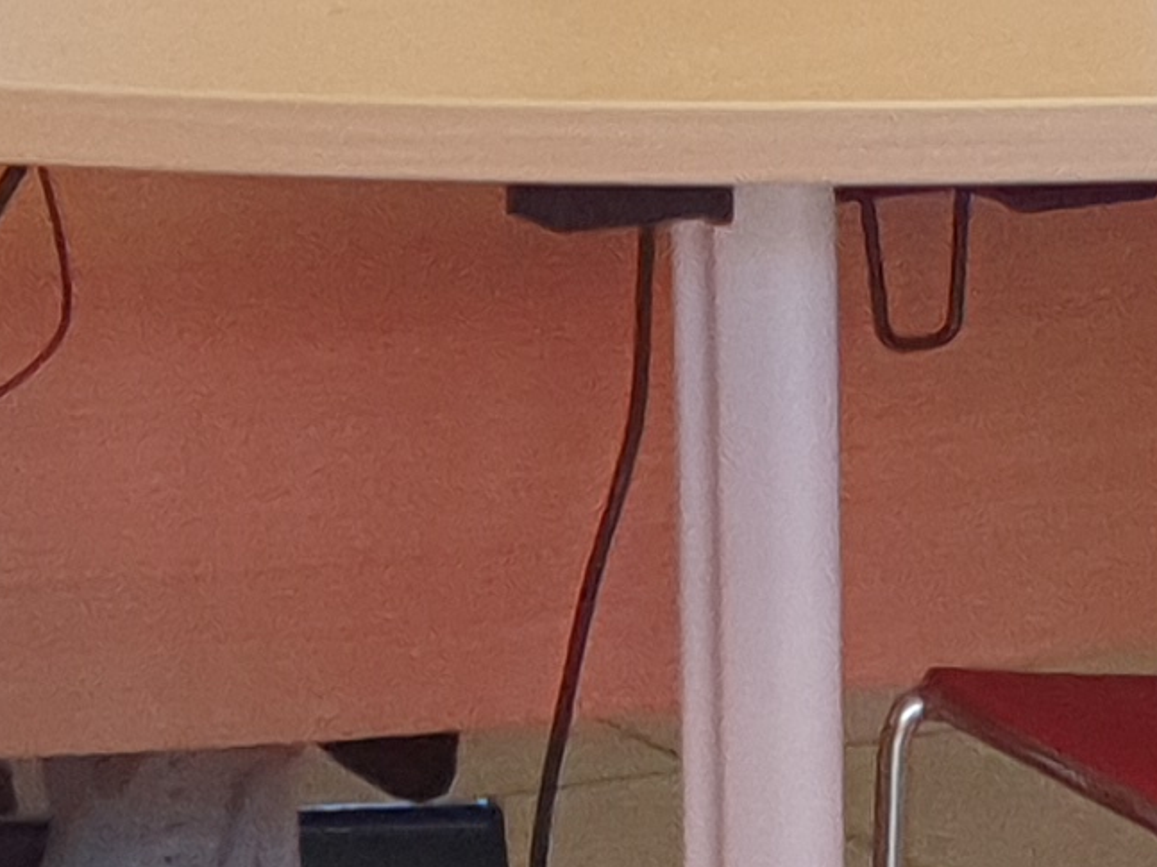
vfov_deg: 4.5
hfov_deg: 6.1
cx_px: 1239
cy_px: -817
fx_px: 10827
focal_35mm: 324
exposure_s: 1/33
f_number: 2.4
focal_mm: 6
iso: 80
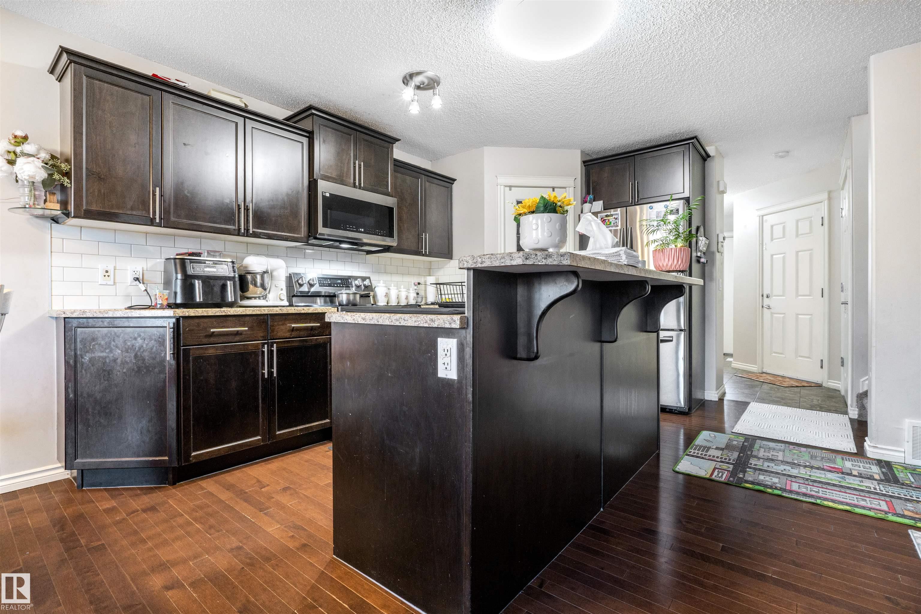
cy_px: 307
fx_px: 422
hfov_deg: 95.0
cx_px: 460
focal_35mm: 16
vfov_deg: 72.1
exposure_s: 1
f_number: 9.5
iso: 200
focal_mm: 11
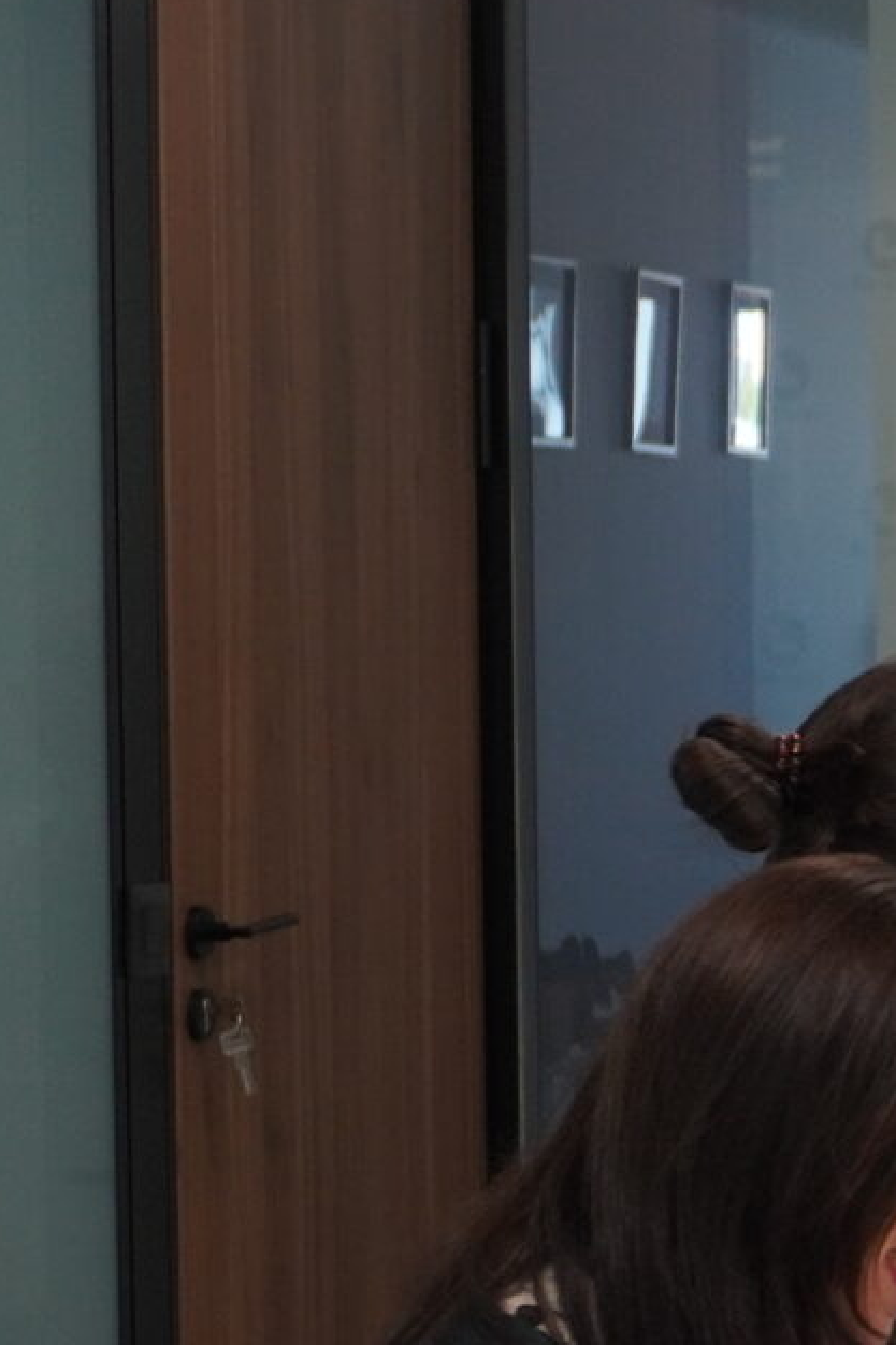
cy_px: 841
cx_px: 2155
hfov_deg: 8.8
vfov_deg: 14.5
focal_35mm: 141
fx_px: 5268
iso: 500
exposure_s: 1/160
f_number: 4
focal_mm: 23
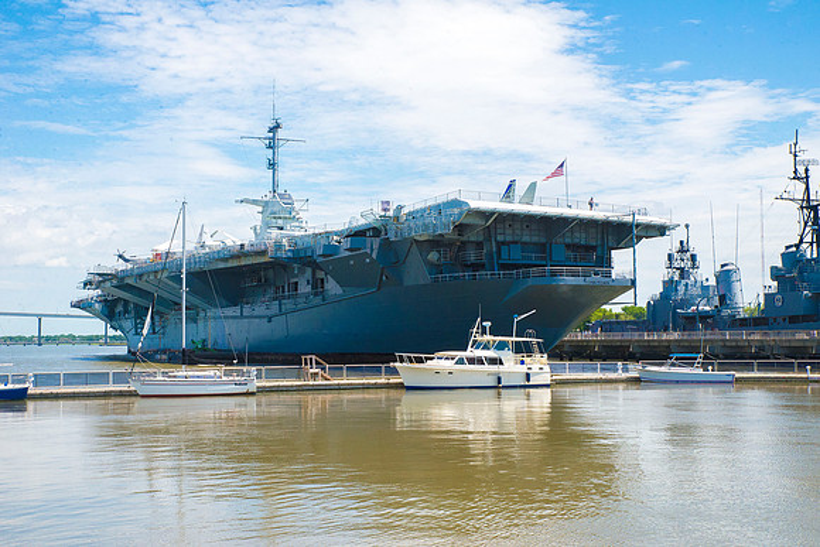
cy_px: 274
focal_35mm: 48
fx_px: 1094
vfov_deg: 28.1
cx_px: 410
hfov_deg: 41.1
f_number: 16
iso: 2500
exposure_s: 1/1000
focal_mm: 48
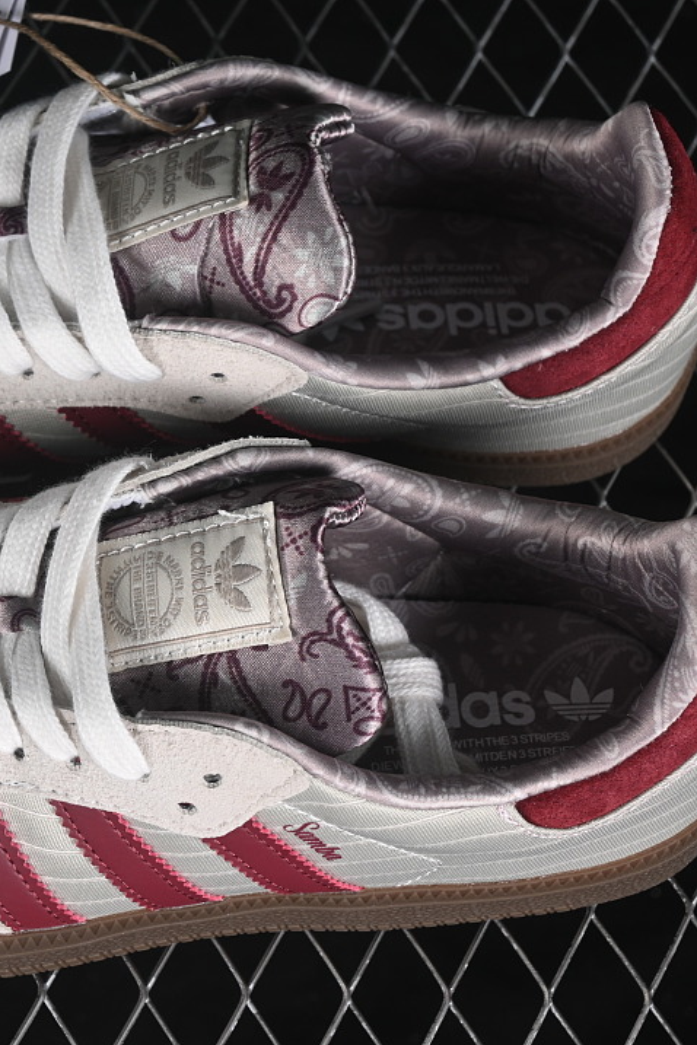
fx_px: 3281
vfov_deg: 18.1
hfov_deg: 12.1
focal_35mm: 113
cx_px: 131
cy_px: 523
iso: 160
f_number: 7.1
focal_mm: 50
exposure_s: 1/80
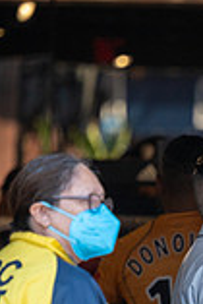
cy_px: 300
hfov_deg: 2.6
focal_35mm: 535
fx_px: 4515
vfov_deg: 3.8
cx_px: 340
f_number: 2.8
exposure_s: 1/800
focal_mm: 145
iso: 720
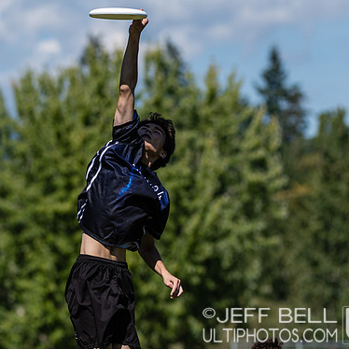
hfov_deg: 4.4
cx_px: 141
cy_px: 173
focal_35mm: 396
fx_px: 4517
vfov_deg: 4.4
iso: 100
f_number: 4
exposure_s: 1/1600
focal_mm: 200
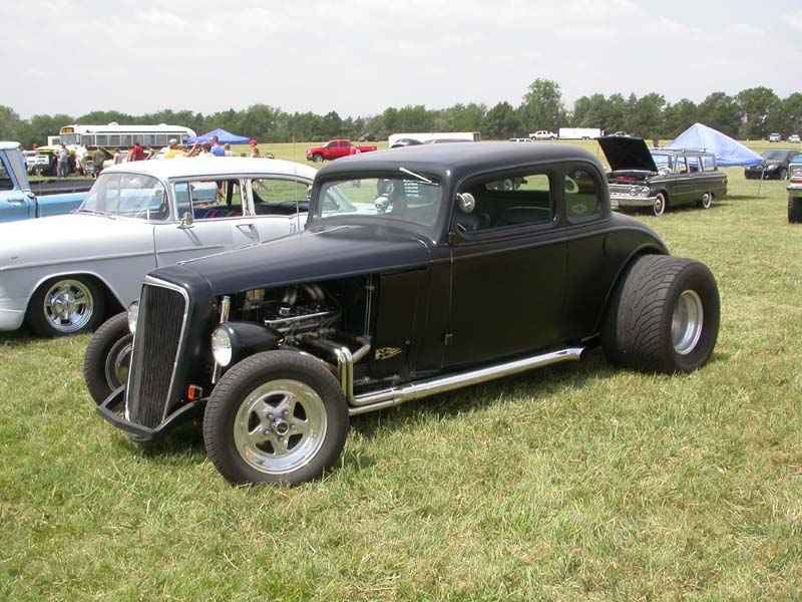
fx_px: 880
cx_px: 401
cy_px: 301
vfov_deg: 37.7
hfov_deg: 49.0
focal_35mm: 38
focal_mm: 7.85
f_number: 6.7
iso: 100
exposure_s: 1/269
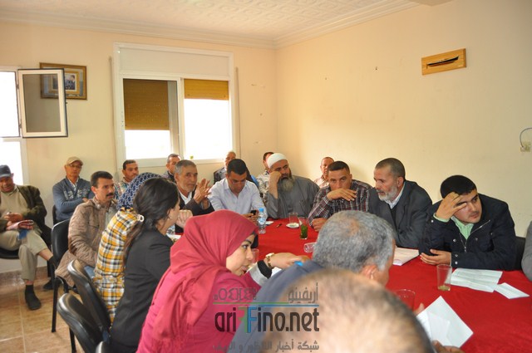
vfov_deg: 47.8
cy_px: 176
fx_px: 398
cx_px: 266
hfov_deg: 67.4
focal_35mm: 27
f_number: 3.5
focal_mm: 18
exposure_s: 1/60
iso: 800
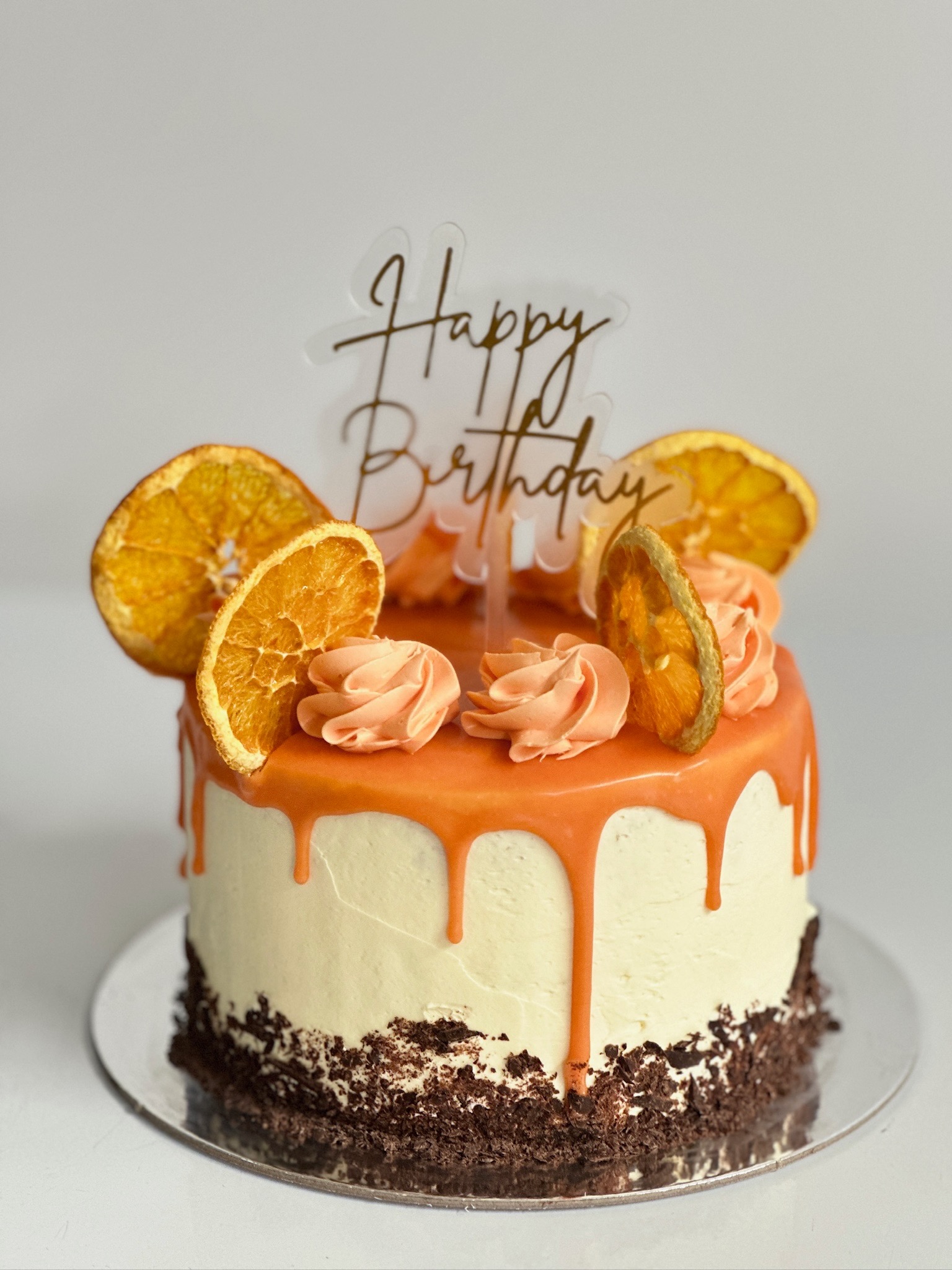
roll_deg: -0.5
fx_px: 2824
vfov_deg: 25.3
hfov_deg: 19.1
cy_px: 635
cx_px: 476
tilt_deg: -16.8
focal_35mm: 77
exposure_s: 1/33
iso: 320
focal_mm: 9
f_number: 2.8
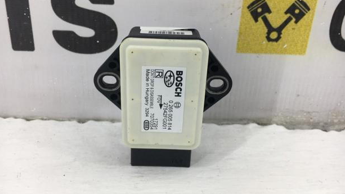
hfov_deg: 59.5
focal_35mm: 33
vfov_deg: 35.6
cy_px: 89
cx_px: 169
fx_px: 302
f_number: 2.2
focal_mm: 4.15
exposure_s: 1/100
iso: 40
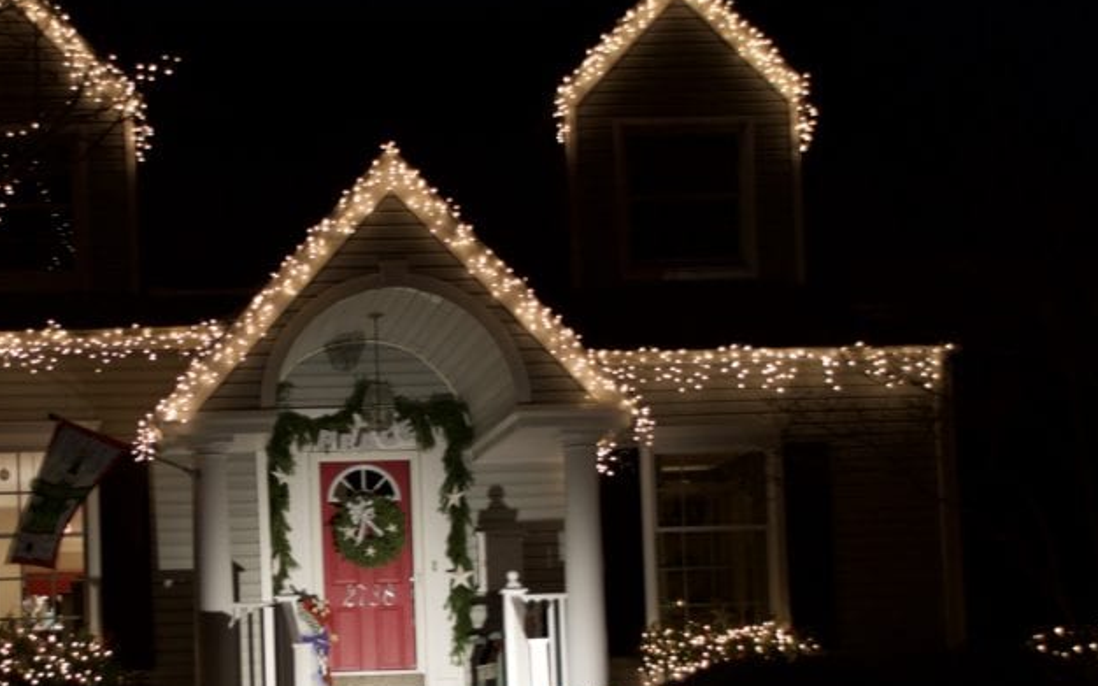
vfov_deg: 16.2
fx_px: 2393
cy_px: 550
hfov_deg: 25.7
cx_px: 346
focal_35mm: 80
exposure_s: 1/6
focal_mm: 32
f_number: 4.2
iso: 250
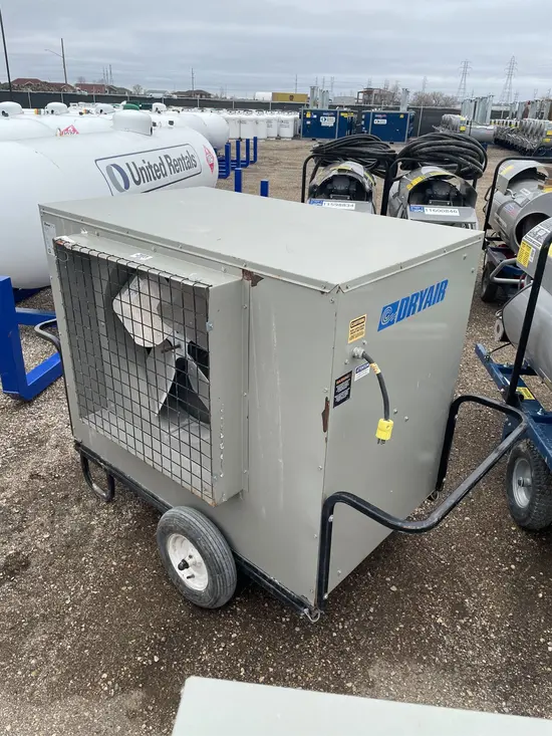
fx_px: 553
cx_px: 276
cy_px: 368
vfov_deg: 67.3
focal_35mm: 26
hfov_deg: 53.1
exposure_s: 1/1062
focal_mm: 4.2
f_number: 1.6
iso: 32
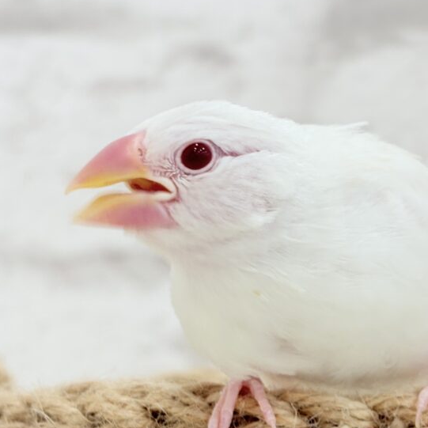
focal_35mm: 102
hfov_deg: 17.0
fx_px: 1427
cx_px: 320
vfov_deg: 17.0
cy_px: 269
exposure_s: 1/50
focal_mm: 5.96
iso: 32
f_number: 1.6
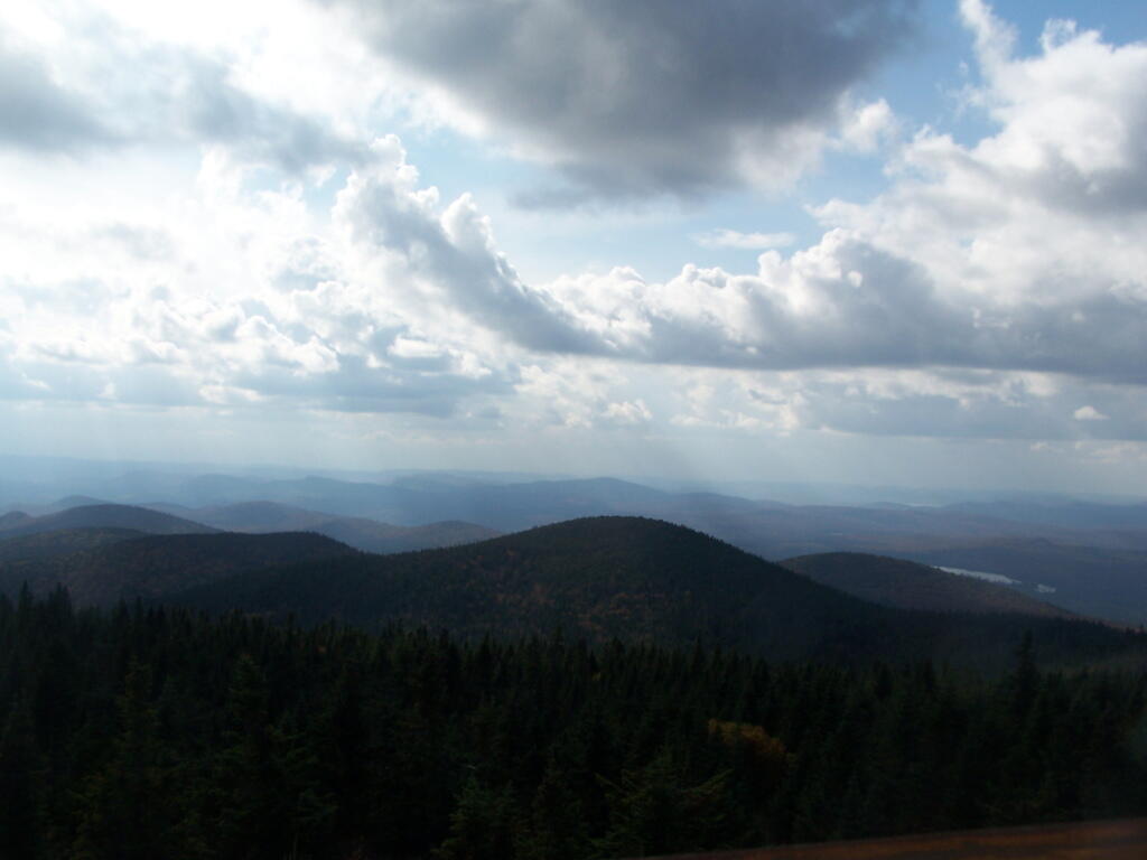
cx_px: 574
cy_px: 430
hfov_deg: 43.9
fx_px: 1425
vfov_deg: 33.6
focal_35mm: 43
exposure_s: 1/800
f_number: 5.6
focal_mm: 7.1
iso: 80
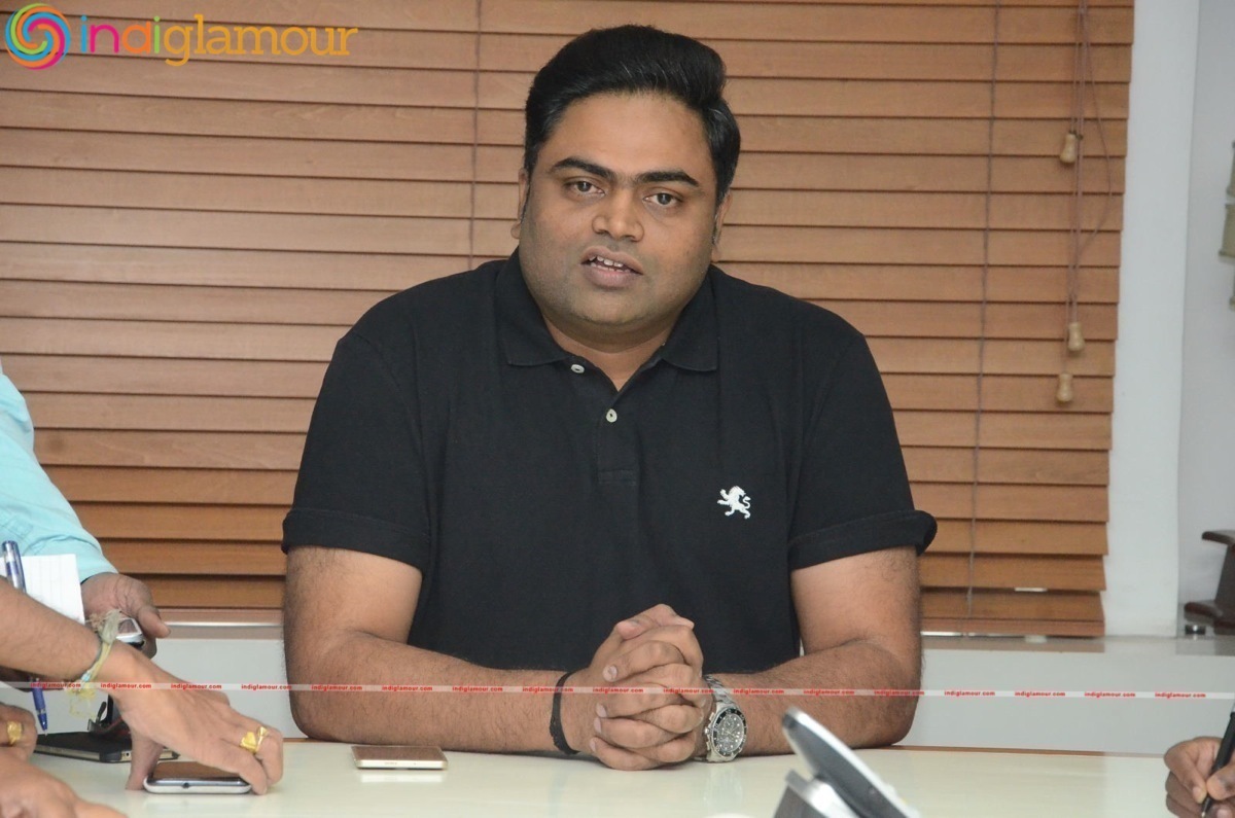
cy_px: 409
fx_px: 5392
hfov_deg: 13.1
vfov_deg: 8.7
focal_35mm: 158
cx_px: 618
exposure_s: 1/125
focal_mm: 105
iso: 4000
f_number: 6.3
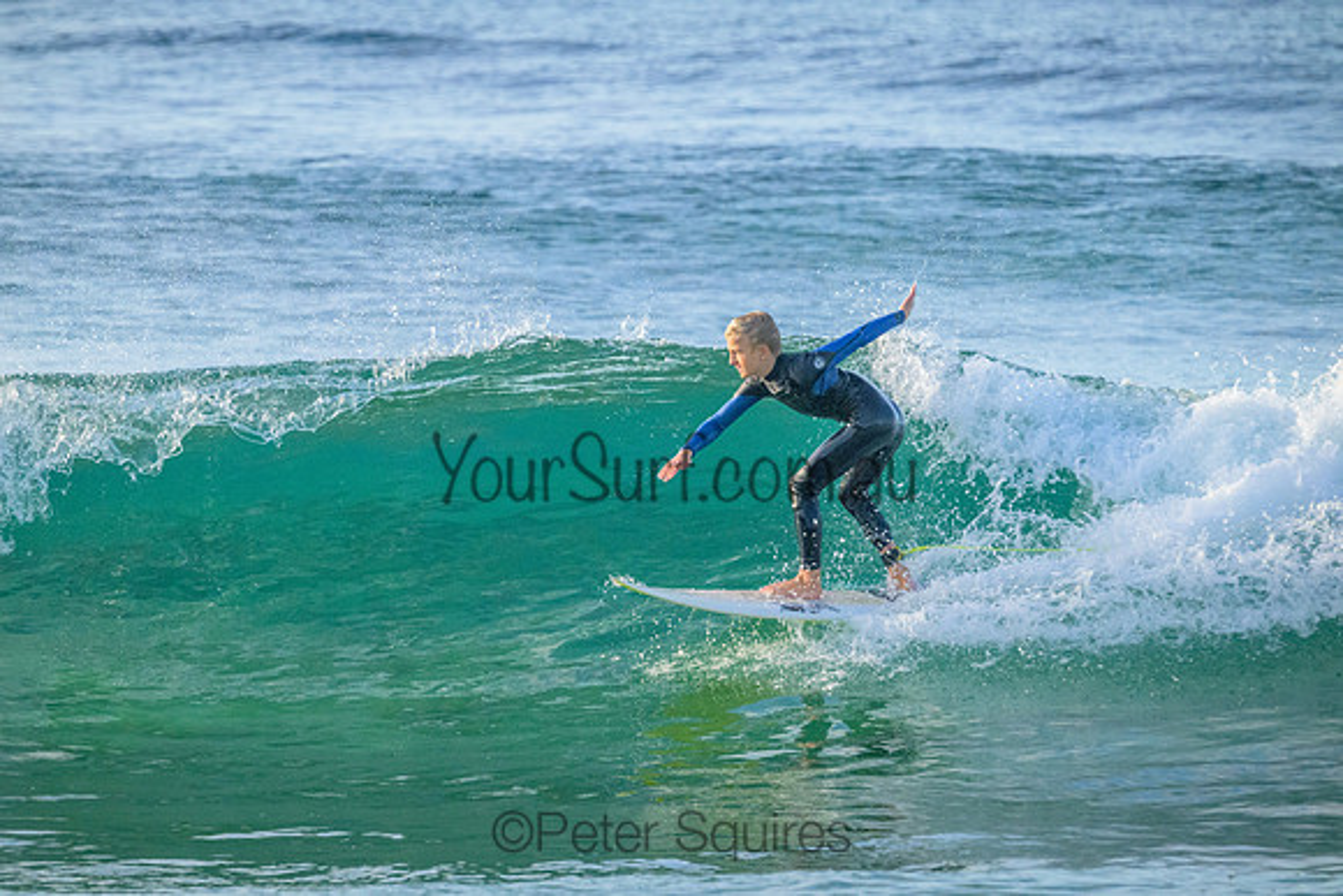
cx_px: 672
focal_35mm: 560
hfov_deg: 3.7
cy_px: 448
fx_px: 20895
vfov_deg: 2.5
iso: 5000
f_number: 11
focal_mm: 560
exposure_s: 1/2000
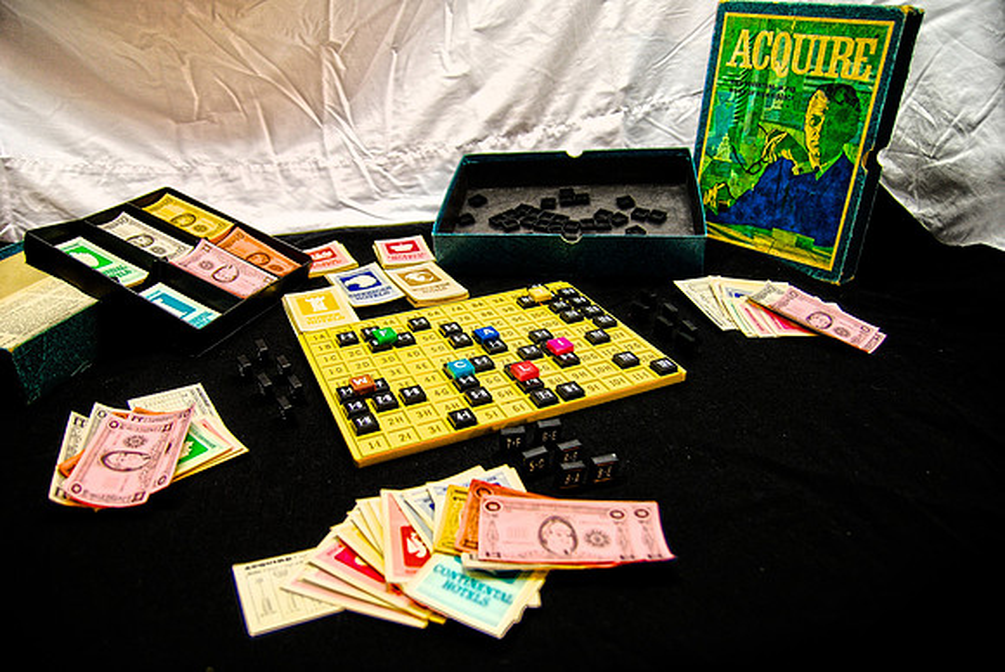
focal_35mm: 63
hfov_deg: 31.9
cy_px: 336
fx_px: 1760
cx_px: 502
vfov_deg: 21.6
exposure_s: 1/50
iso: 200
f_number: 2.8
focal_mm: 42
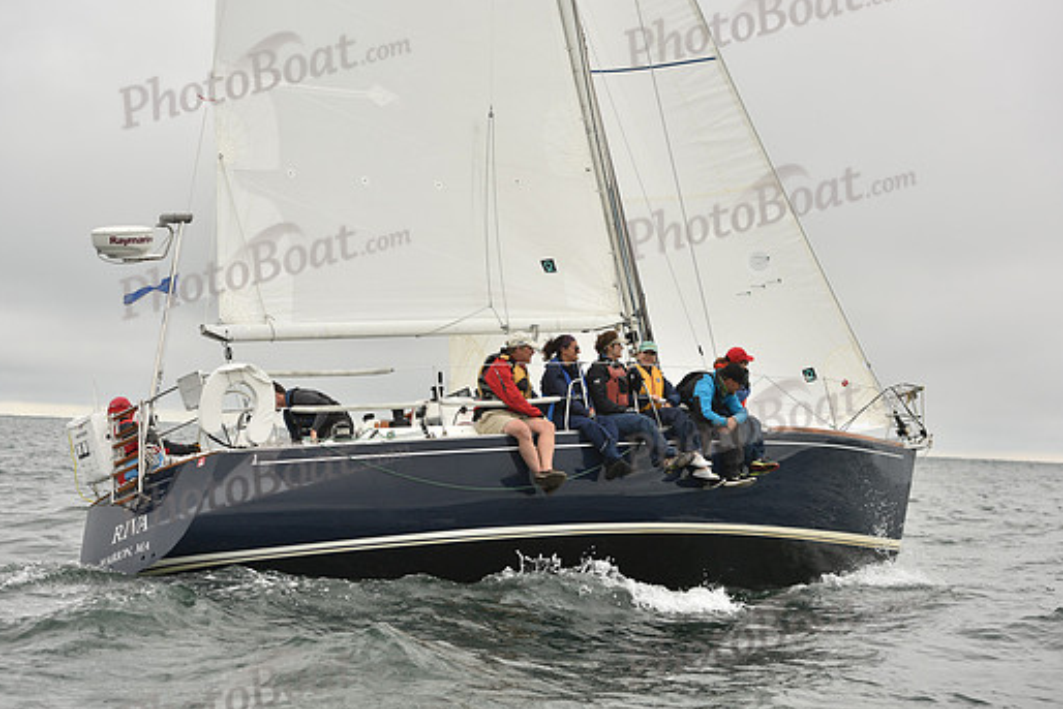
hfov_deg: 25.7
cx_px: 519
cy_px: 344
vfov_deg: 17.3
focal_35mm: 79
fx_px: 2333
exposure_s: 1/800
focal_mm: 70
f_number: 5
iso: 320
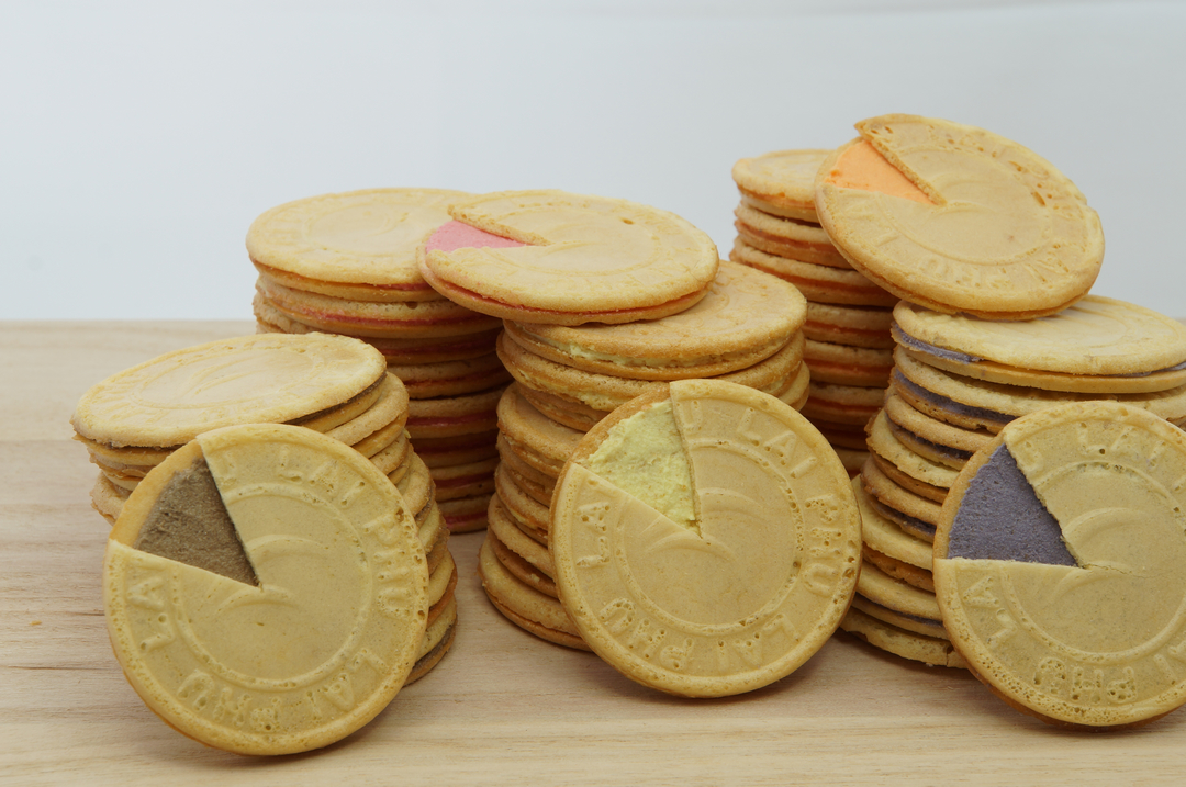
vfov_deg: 16.8
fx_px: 2665
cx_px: 593
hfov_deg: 25.1
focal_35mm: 81
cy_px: 394
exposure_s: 1/2.5
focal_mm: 54
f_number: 11
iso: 100
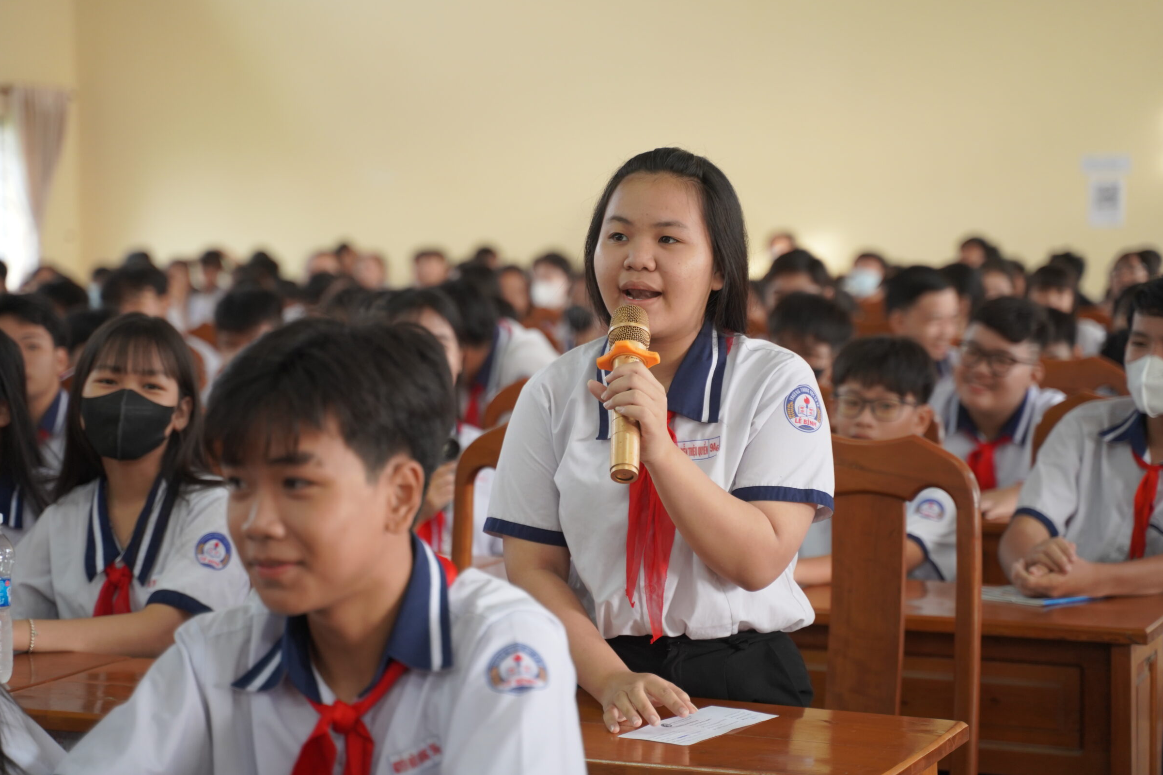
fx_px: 2584
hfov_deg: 25.4
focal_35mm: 80
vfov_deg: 17.1
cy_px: 384
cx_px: 545
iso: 1250
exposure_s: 1/100
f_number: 2.8
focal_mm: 75
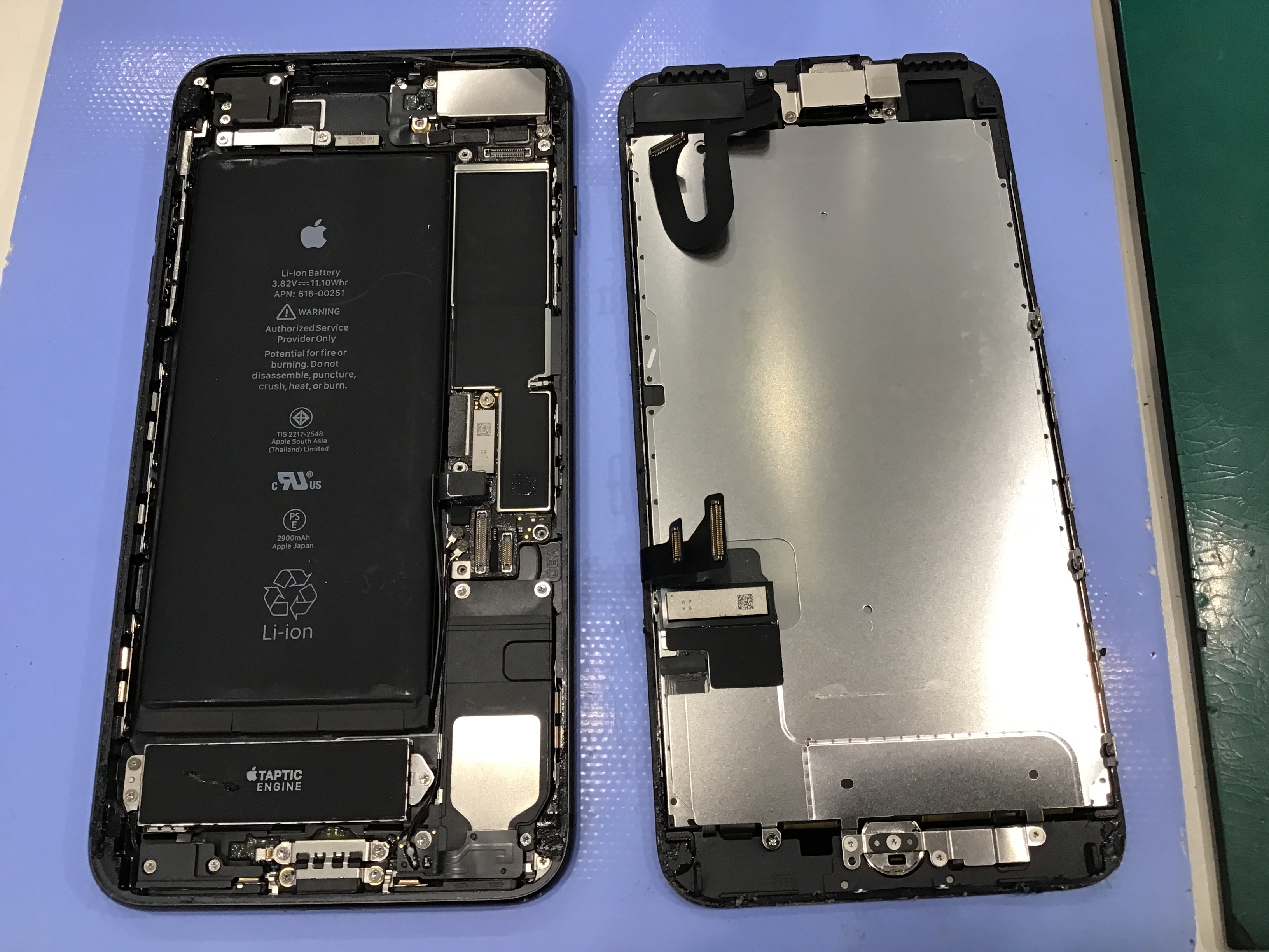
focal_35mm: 31
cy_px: 476
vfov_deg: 45.4
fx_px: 1136
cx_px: 634
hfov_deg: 58.4
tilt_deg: -72.7
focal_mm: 3.3
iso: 40
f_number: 2.4
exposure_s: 1/30
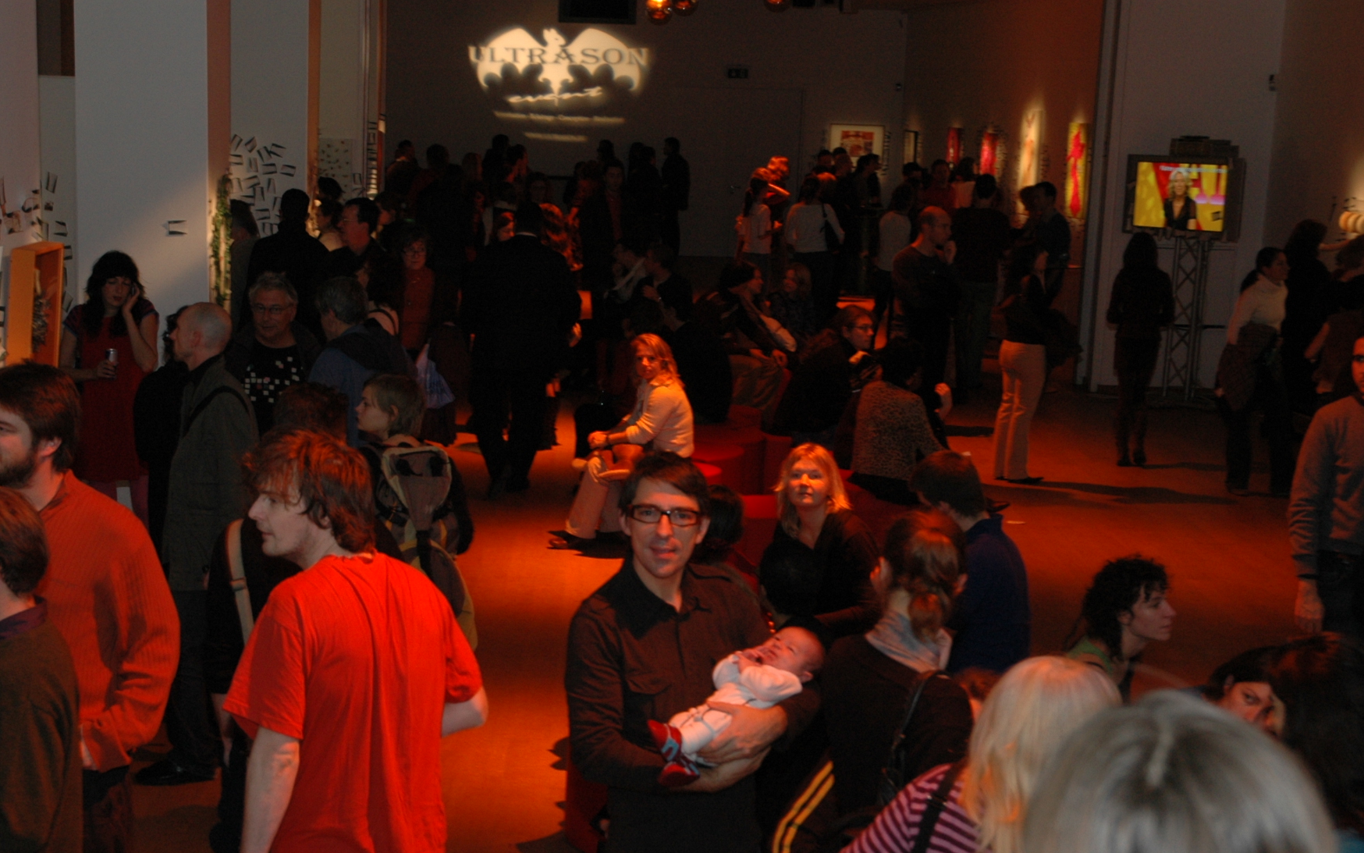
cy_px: 514
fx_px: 2255
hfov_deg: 33.5
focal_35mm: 61
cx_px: 535
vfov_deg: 21.4
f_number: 5
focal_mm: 31
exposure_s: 1/60
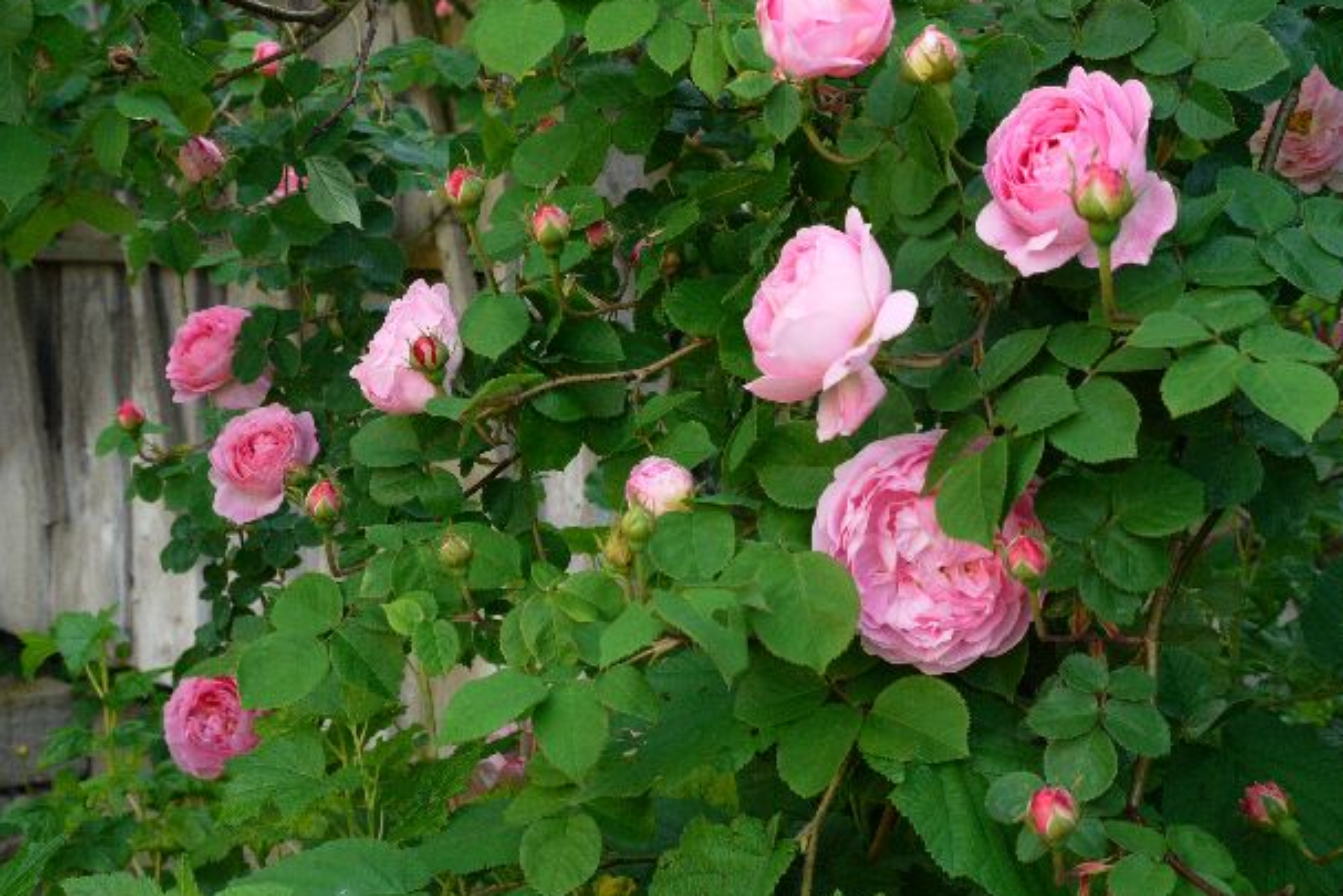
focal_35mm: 68
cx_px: 701
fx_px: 2537
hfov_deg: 29.6
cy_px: 374
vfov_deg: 20.0
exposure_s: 1/125
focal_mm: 31
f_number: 8
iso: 400
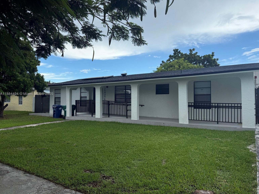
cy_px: 94
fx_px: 187
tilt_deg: +3.0
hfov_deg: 69.4
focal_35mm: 25
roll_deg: +0.2
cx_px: 134
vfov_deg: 54.9
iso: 80
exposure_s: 1/1689
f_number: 1.78
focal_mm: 6.76
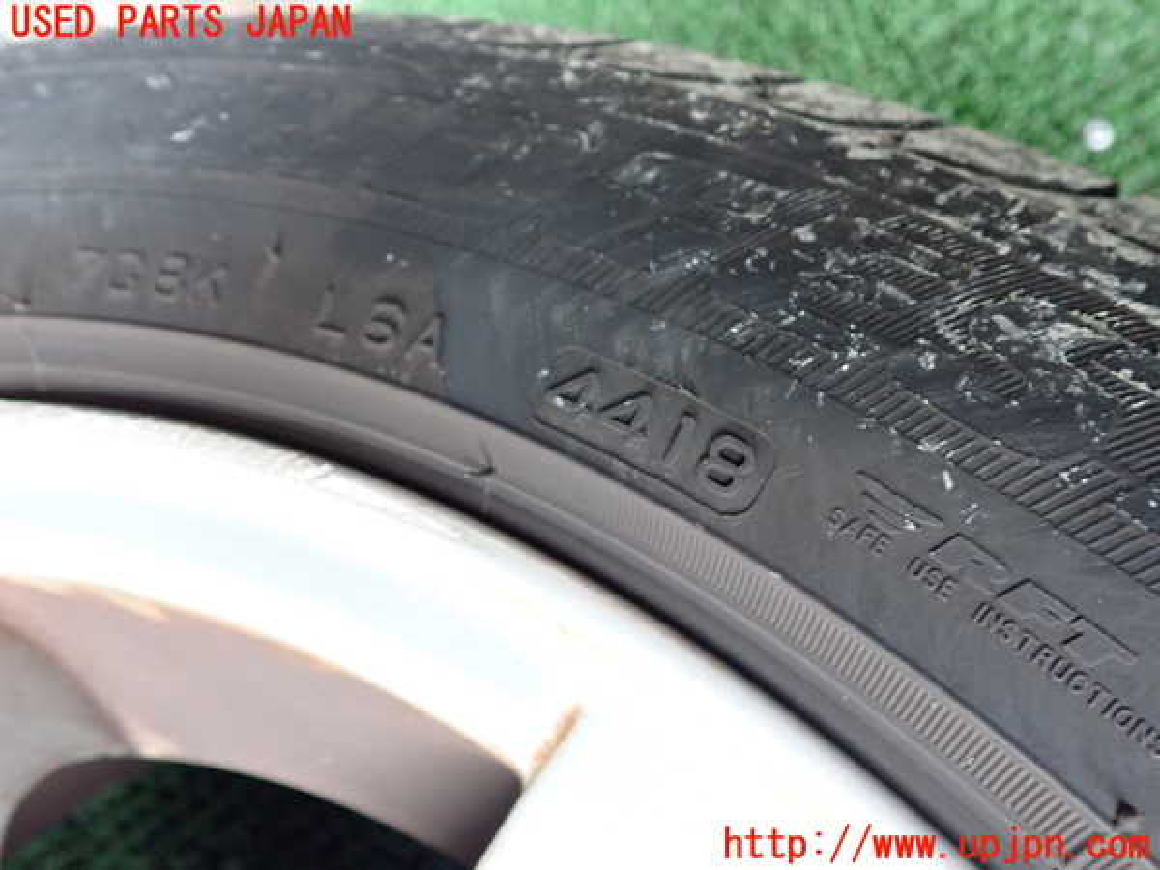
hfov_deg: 60.0
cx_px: 580
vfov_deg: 46.8
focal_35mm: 30
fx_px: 1005
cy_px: 435
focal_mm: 5.4
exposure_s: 1/30
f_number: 2.3
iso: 800
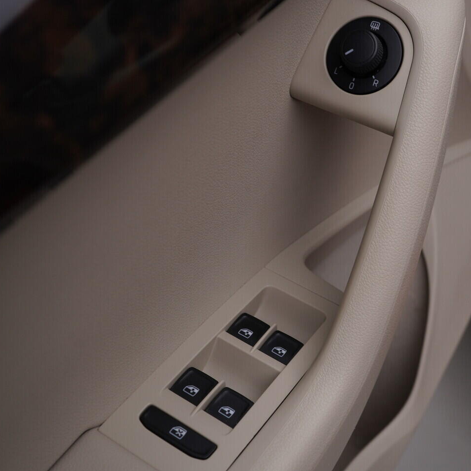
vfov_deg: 36.8
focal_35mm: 46
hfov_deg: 36.2
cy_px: 236
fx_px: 708
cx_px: 331
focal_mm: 24
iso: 125
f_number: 4
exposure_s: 1/80
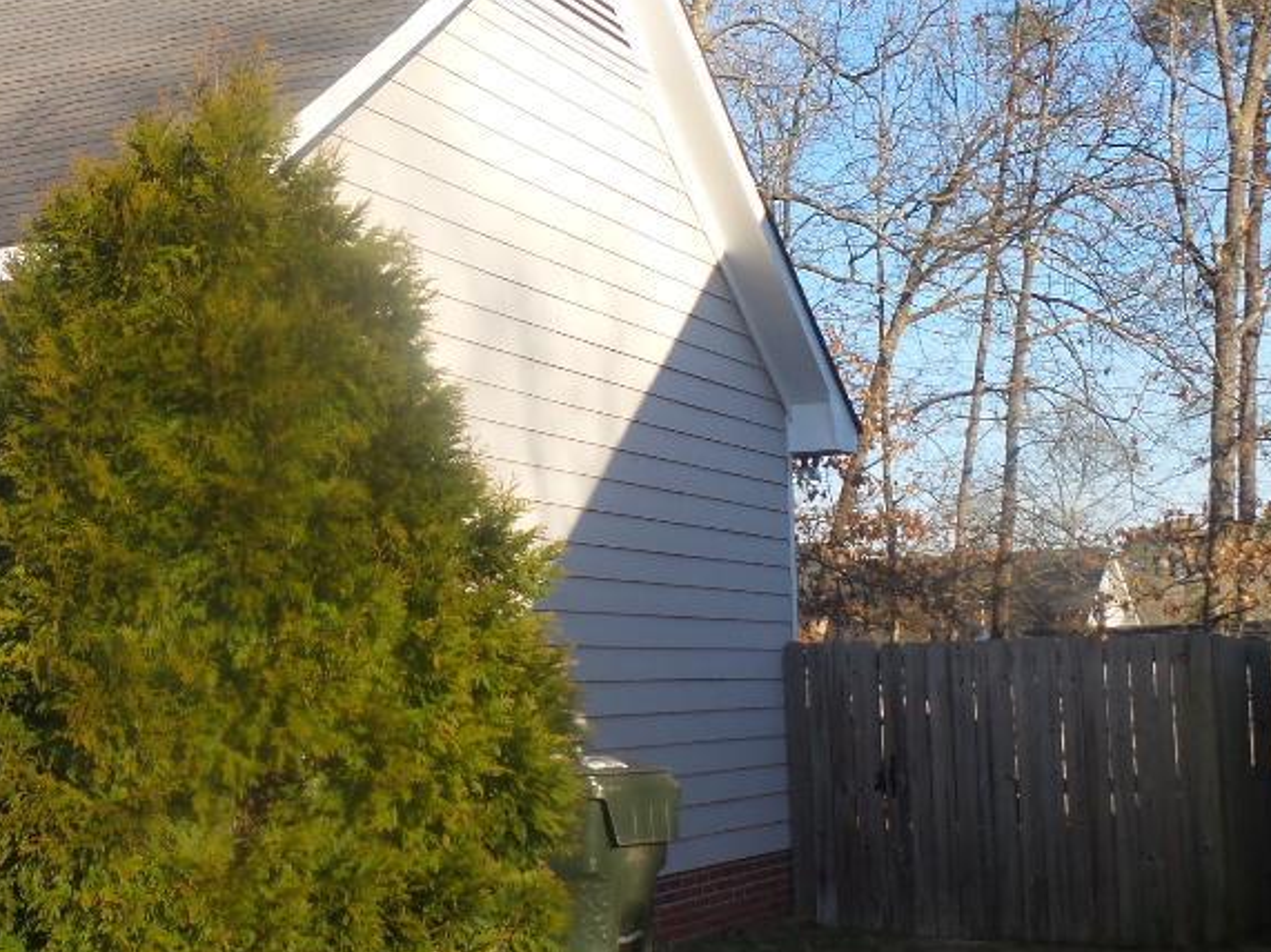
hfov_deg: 31.2
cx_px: 336
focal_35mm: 61
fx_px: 2239
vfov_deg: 24.0
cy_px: 514
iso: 100
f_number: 3.8
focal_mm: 6.2
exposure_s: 1/400
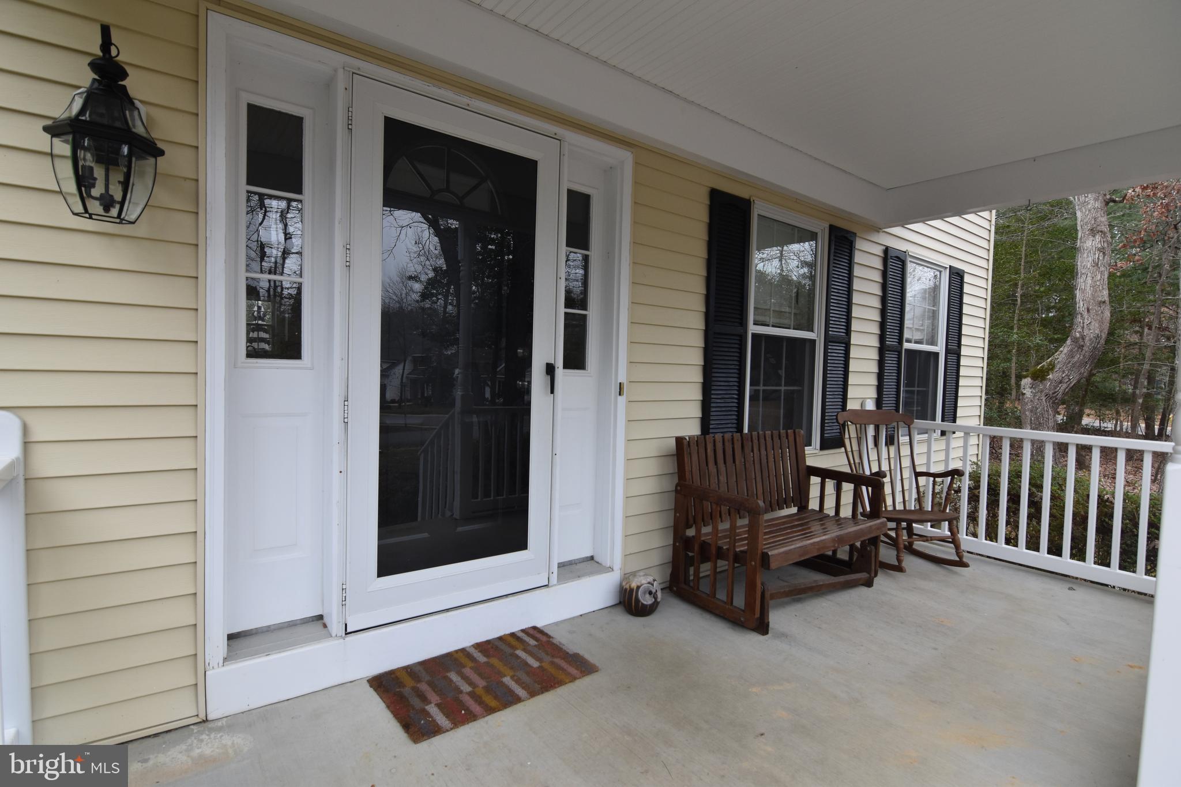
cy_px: 394
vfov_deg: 72.0
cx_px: 590
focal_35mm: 16
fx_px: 541
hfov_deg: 95.0
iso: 400
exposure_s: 1/125
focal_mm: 11
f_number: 5.6
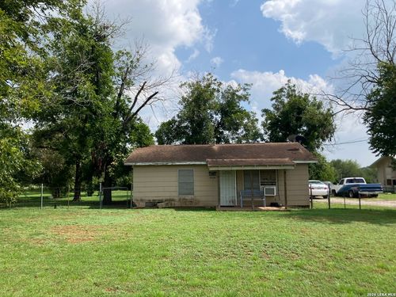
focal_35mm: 28
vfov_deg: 49.7
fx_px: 320
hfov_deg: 63.4
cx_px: 198
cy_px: 148
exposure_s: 1/2315
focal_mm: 3.99
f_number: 1.8
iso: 32
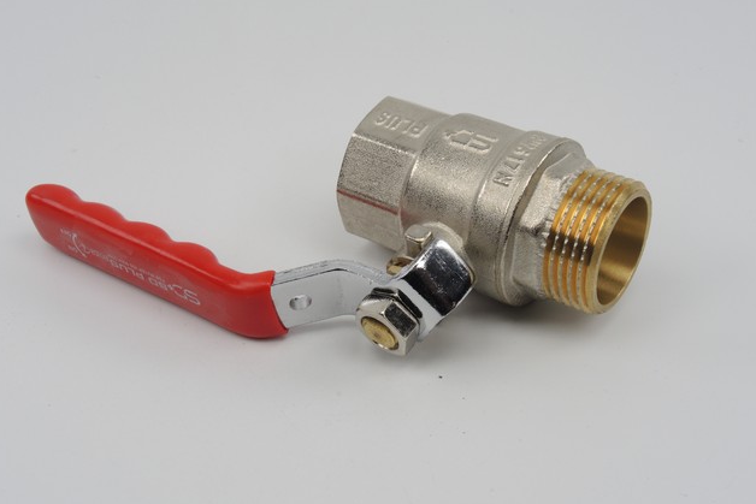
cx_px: 372
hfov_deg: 37.5
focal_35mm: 53
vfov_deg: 25.5
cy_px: 227
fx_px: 1113
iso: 200
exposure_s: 1/320
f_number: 7.1
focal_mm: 11
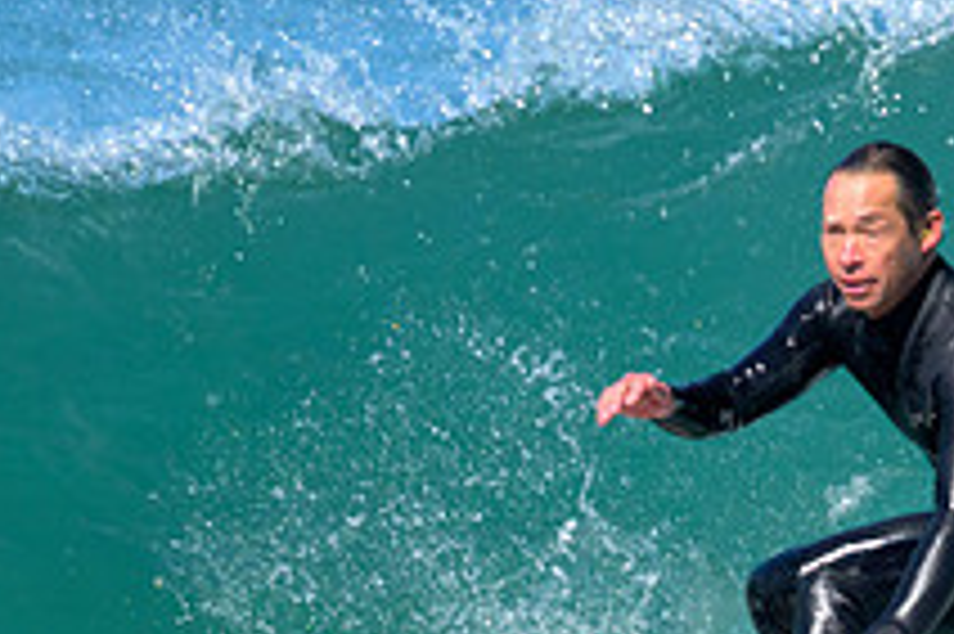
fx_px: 58041
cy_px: 704
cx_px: 819
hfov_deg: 0.9
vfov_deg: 0.6
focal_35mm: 2192
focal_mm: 800
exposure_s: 1/800
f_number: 11
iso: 1400
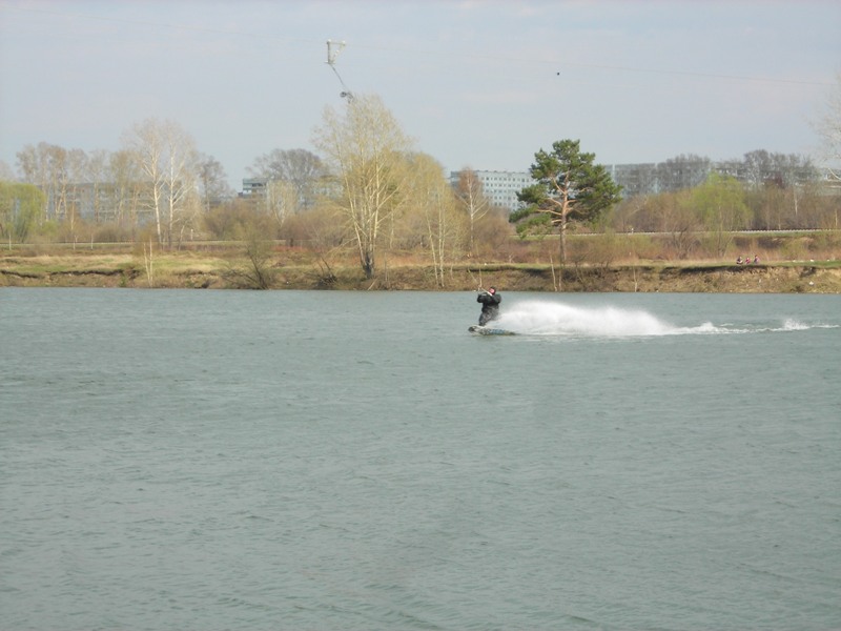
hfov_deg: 17.0
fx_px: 2818
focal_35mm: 116
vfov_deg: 12.8
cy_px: 316
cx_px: 420
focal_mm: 19.2
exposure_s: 1/138
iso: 50
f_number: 5.3
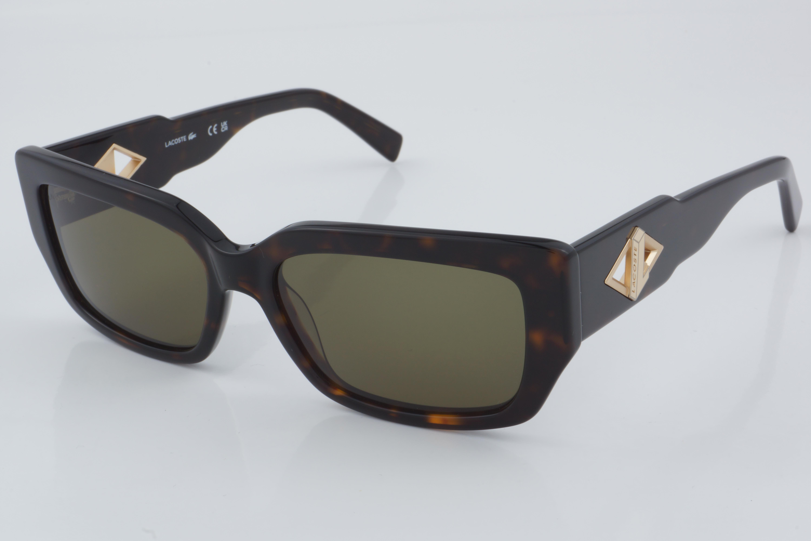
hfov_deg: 29.9
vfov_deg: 20.2
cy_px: 270
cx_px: 406
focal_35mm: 68
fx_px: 1521
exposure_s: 1/4
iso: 100
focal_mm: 45
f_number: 32
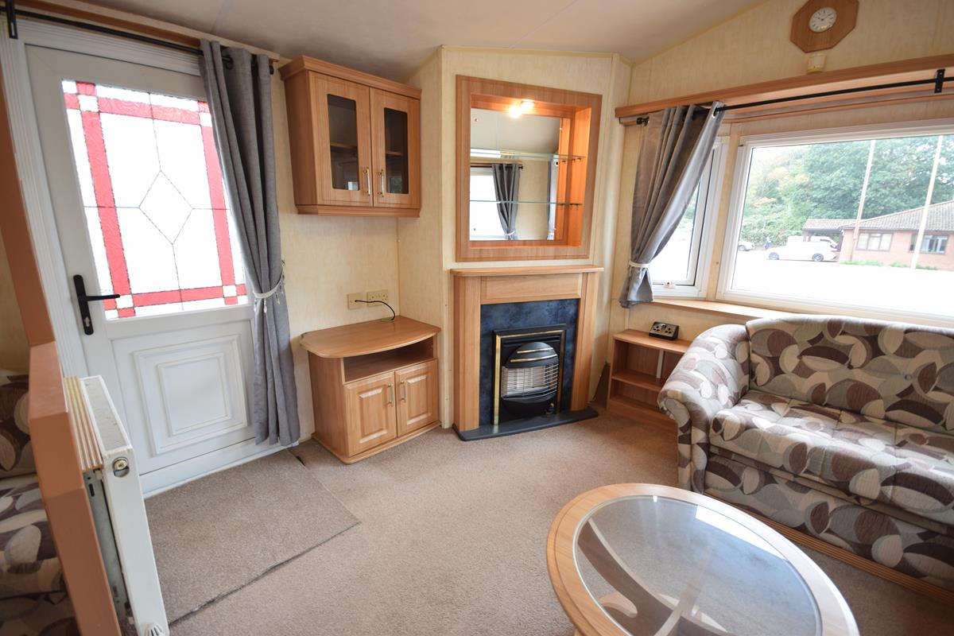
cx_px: 477
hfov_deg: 100.4
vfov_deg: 77.3
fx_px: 397
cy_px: 318
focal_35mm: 15
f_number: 4
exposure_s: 1/25
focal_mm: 10
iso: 200
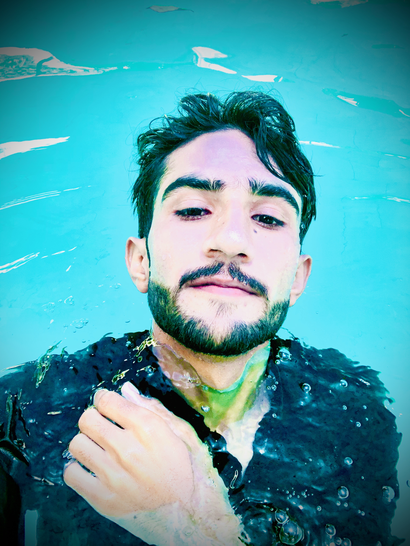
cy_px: 273
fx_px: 505
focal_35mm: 32
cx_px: 205
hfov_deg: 44.2
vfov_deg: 56.8
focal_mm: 2.87
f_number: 2.2
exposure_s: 1/120
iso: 25
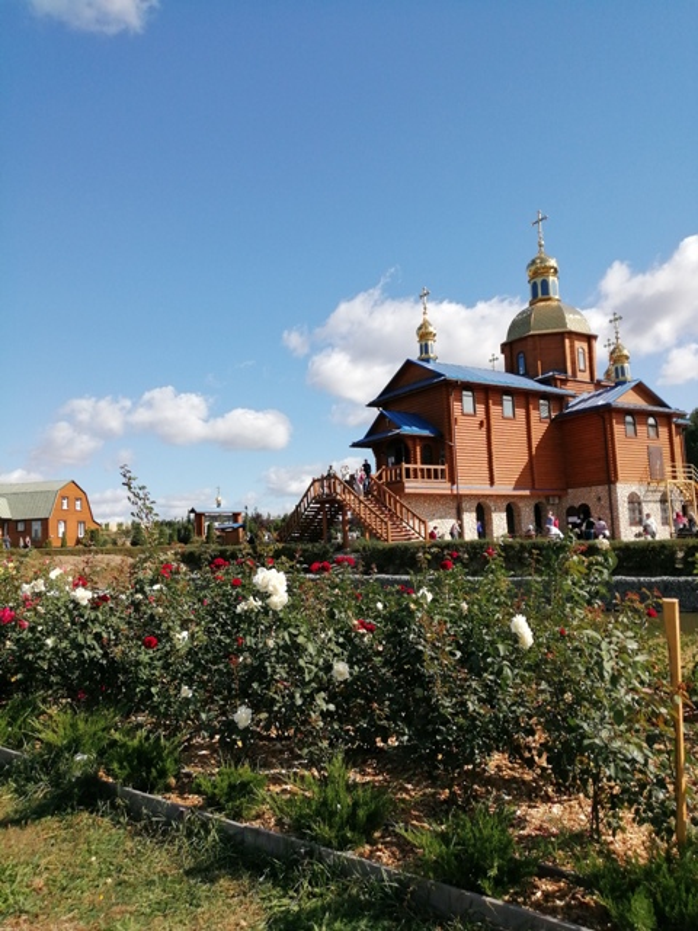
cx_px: 349
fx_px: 699
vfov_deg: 67.3
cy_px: 466
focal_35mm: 26
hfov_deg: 53.1
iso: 50
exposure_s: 1/1724
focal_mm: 3.62
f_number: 1.8
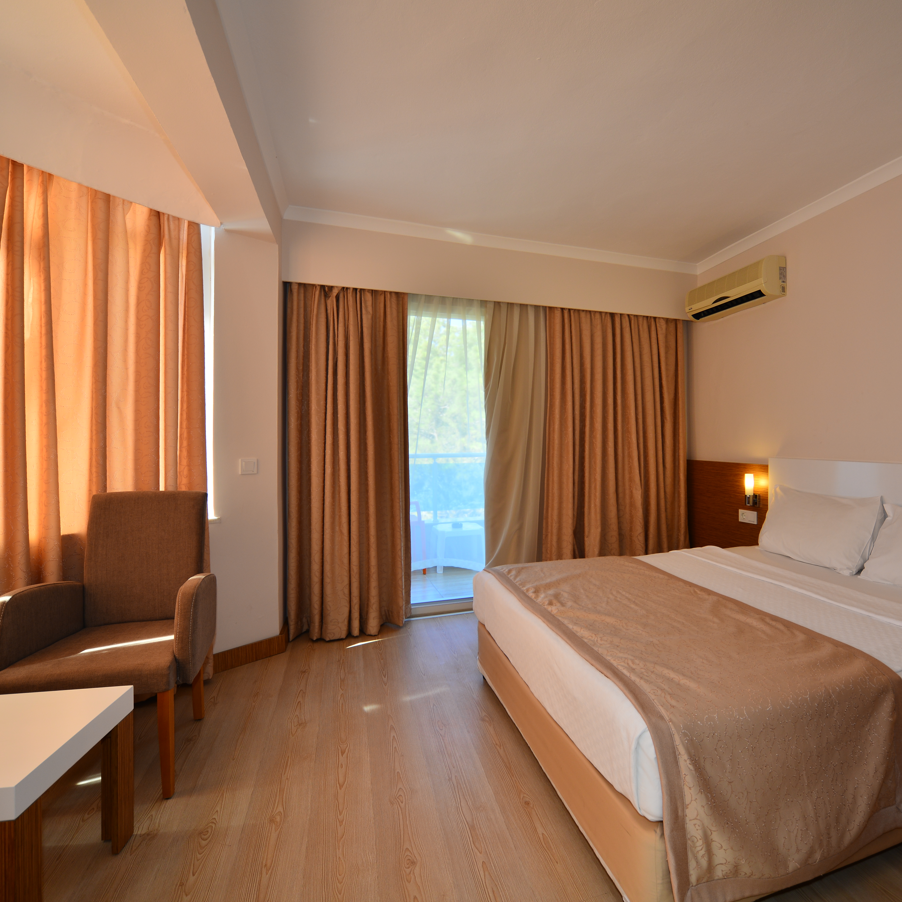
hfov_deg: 86.8
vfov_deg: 87.4
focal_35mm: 16
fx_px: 472
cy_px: 433
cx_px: 519
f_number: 7.1
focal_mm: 12
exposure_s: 1/20
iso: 100
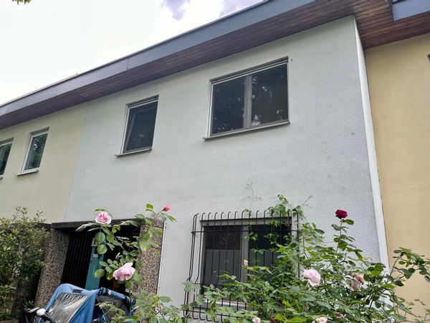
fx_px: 323
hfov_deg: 67.3
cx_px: 215
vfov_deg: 53.1
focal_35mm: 26
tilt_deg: +19.2
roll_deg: -4.2
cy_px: 162
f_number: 1.6
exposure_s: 1/350
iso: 50
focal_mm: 5.1
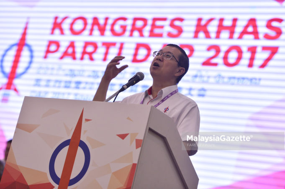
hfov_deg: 17.7
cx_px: 142
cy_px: 94
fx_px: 917
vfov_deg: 11.8
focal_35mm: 116
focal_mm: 116
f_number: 3.2
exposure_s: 1/160
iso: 800
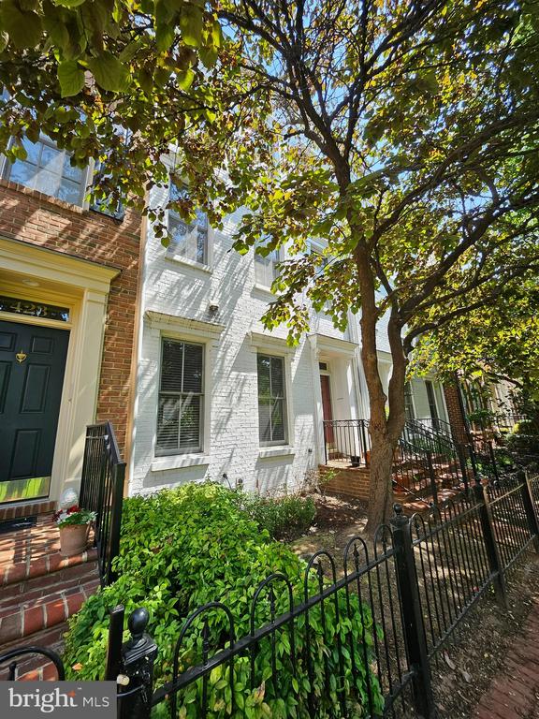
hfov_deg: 89.9
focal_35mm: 13
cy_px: 360
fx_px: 270
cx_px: 270
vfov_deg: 106.2
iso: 32
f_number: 2.2
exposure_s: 1/225
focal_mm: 1.74
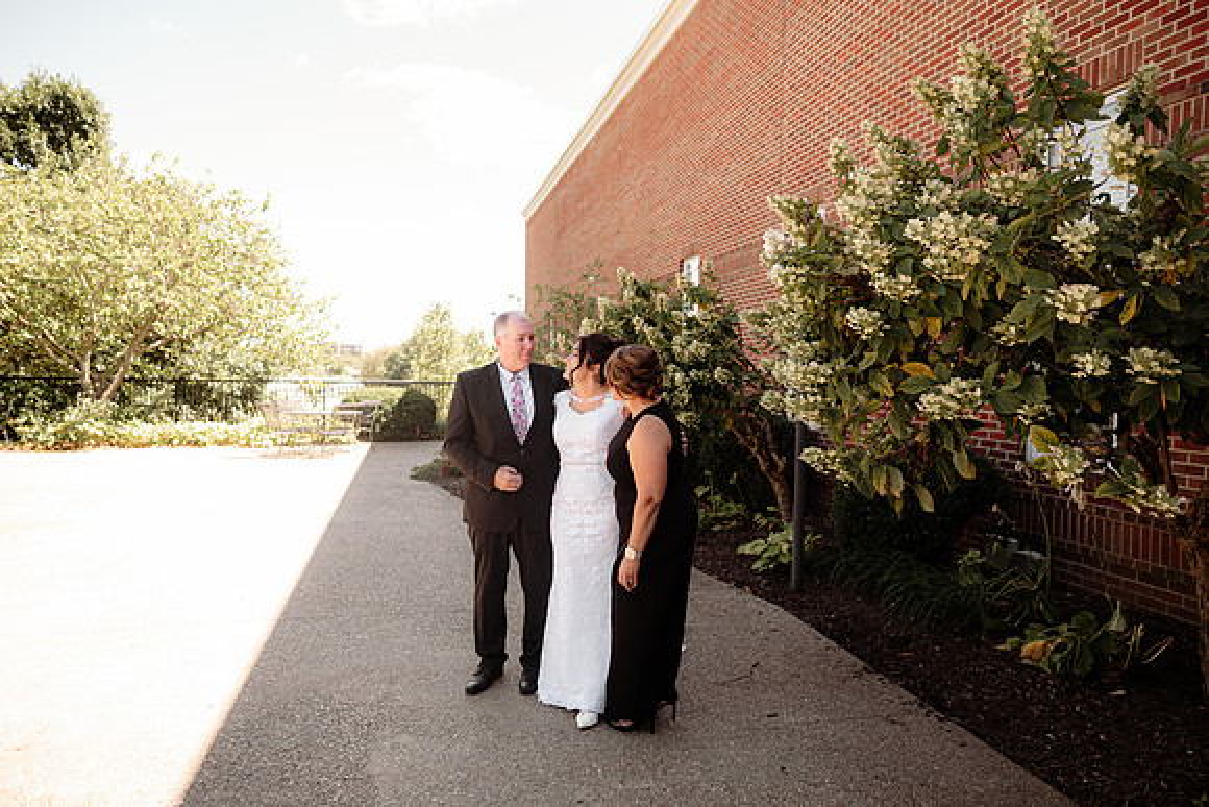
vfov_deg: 53.2
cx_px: 604
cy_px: 404
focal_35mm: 24
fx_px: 806
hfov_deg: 73.7
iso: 160
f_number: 2.8
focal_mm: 24
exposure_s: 1/400
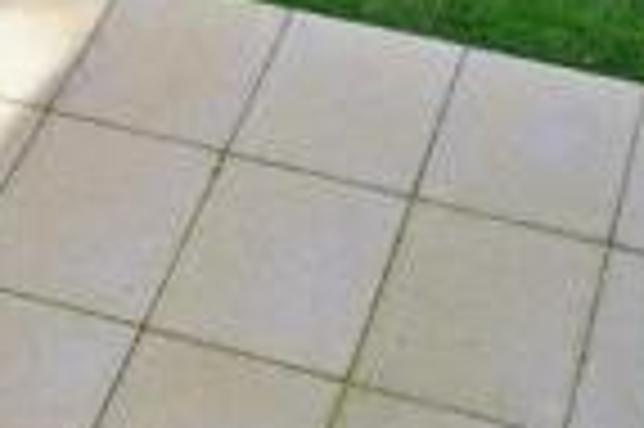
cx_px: 455
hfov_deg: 22.7
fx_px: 1595
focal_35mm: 89
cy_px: -221
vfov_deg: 14.2
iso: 640
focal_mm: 13
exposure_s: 1/800
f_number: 5.6
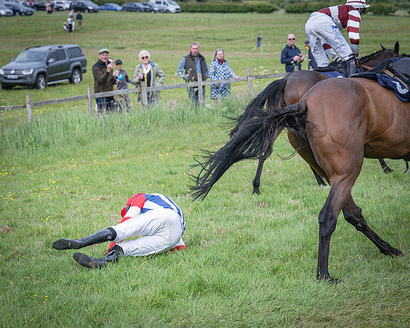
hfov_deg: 16.3
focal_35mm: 118
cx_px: 205
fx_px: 1435
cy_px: 164
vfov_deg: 13.0
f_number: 4.5
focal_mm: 70
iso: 400
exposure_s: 1/1600
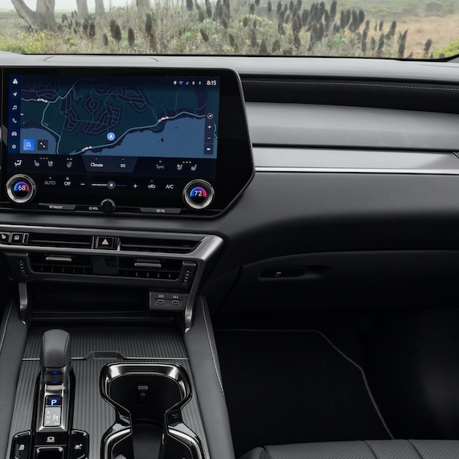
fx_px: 600
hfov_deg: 40.3
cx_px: 96
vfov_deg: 41.9
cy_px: 220
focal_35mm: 40
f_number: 9
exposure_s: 1/25
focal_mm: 17
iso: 200
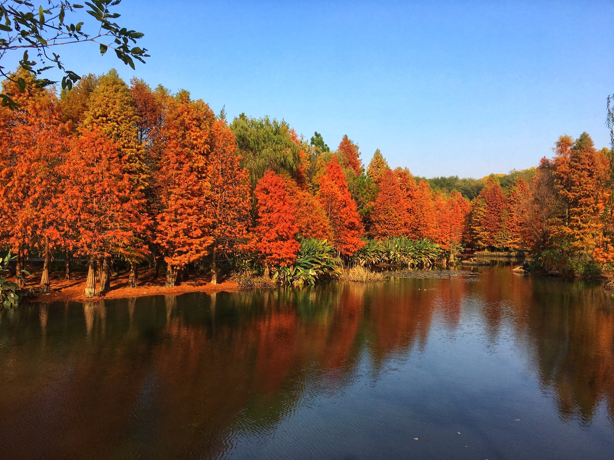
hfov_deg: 61.7
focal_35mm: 29
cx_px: 307
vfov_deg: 48.2
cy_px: 230
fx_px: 514
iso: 25
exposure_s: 1/1241
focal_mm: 4.15
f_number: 2.2
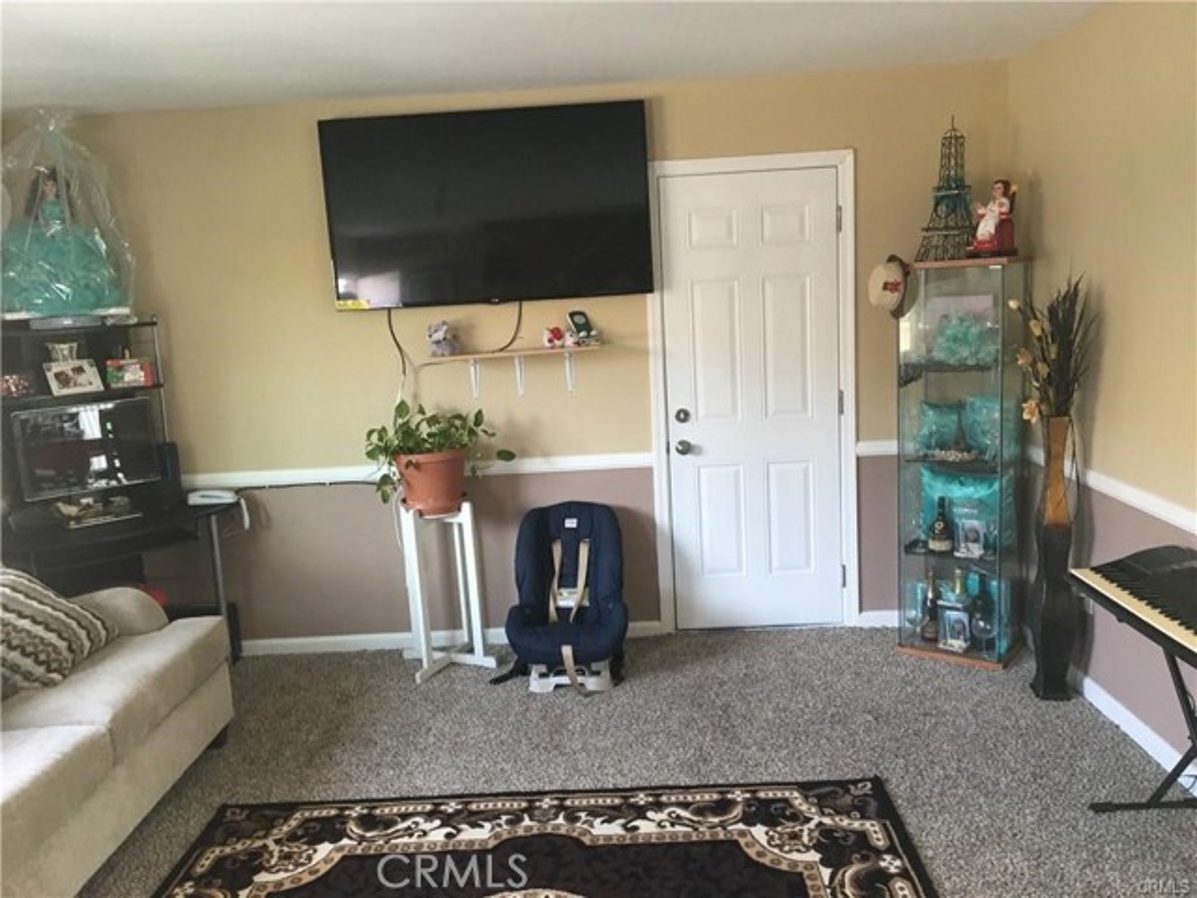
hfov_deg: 61.7
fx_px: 1003
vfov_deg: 48.2
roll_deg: +4.2
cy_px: 449
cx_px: 598
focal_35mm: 29
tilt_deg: -8.1
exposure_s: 1/30
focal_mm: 4.15
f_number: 2.2
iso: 100
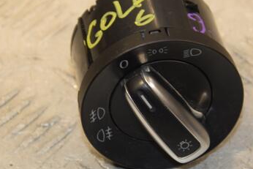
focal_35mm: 208
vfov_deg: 6.6
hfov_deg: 9.9
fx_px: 1462
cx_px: 143
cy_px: 94
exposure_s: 1/200
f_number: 7.1
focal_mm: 80
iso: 800
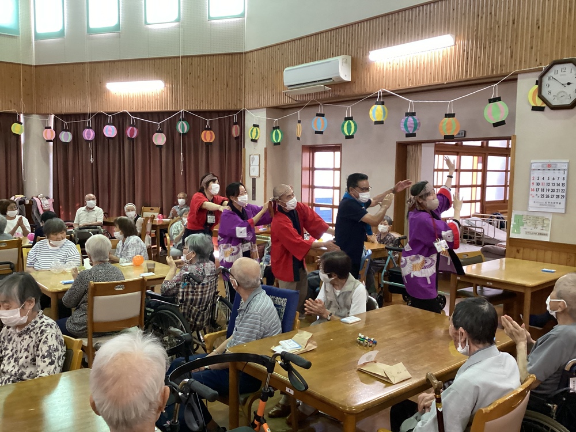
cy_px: 216
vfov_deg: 45.4
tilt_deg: -9.5
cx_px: 288
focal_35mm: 31
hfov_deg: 58.4
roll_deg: -1.6
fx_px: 516
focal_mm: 3.3
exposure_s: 1/60
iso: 320
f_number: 2.4
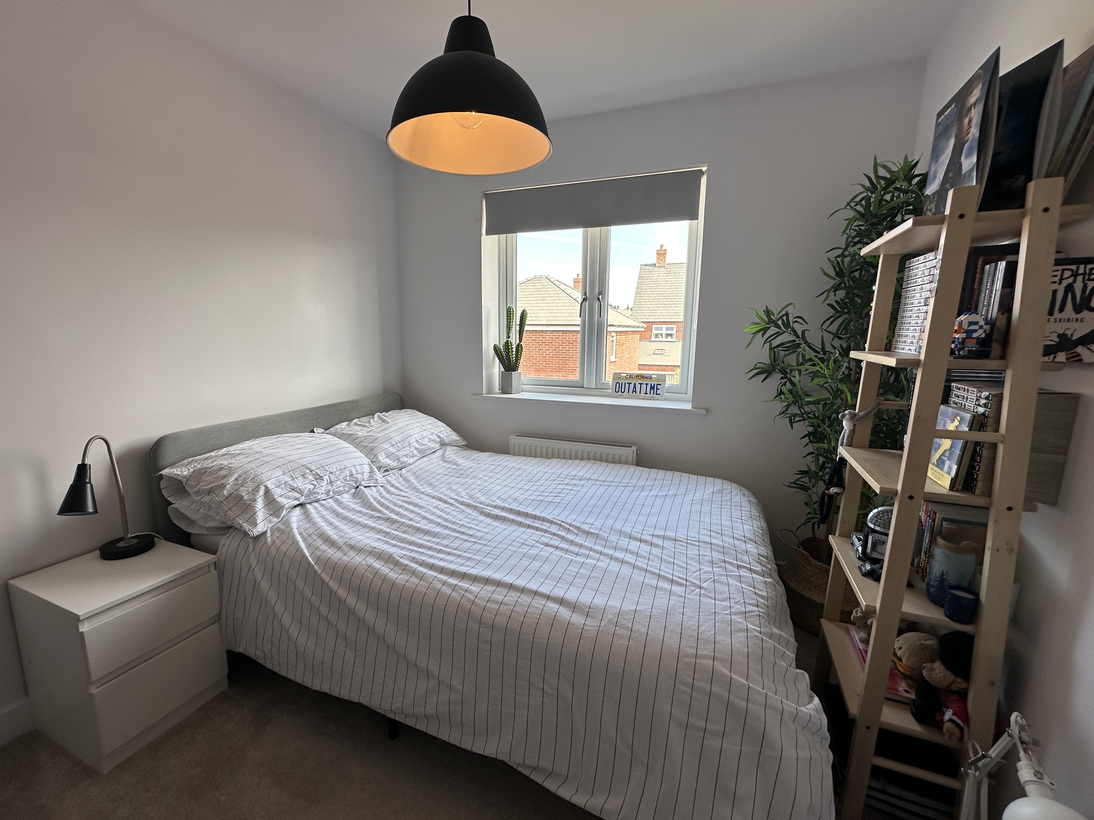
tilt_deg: -8.8
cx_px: 523
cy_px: 409
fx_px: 474
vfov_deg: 81.7
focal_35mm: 15
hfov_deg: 98.1
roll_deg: -0.3
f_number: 2.2
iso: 40
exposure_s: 1/127
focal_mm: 2.22
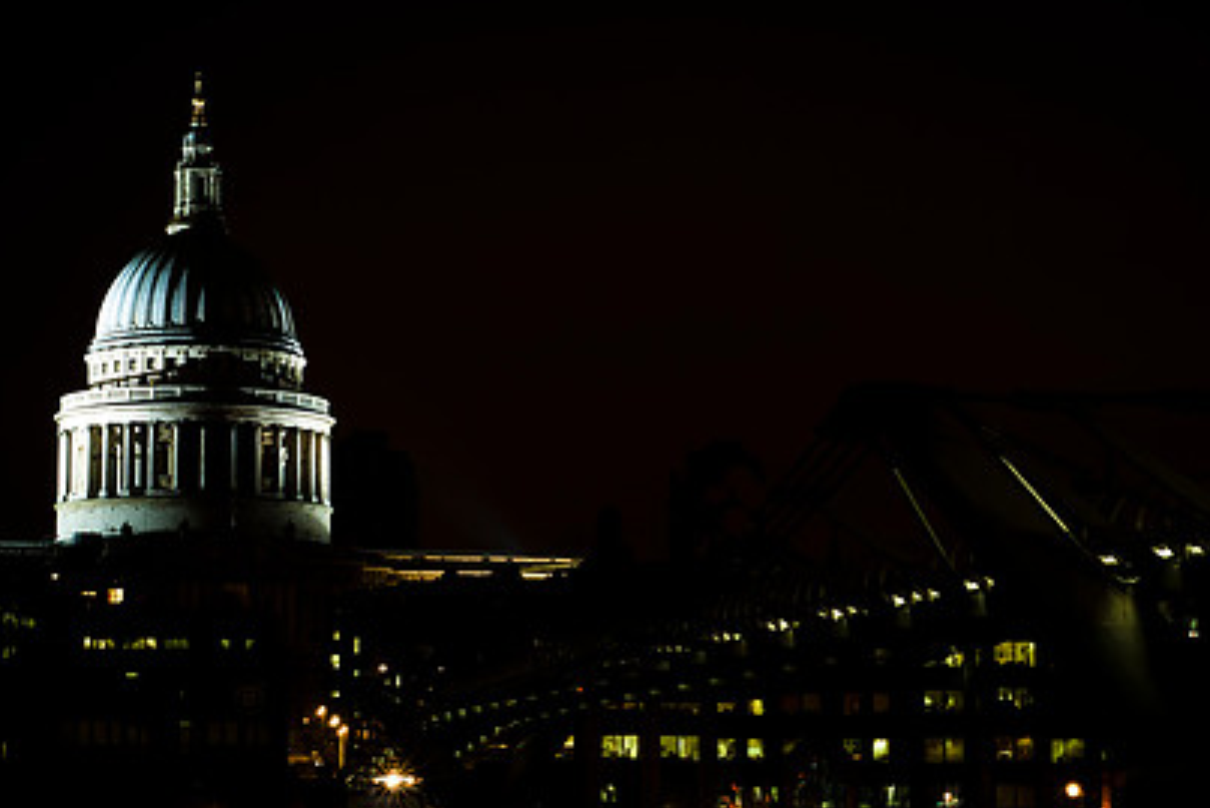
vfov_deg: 12.7
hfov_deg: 18.9
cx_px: 676
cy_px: 529
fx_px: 3631
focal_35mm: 108
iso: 100
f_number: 9
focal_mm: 50
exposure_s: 4
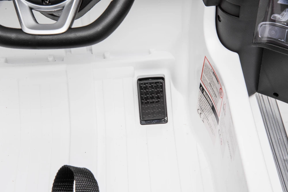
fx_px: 624
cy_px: 96
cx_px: 144
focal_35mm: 78
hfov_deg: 26.0
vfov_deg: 17.5
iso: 100
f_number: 22
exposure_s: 1/60
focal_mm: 78
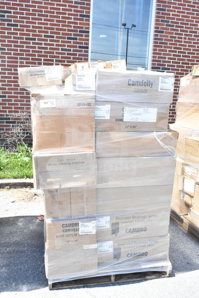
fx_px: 261
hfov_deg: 41.7
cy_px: 149
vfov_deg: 59.5
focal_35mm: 32
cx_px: 100
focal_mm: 21
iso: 1600
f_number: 11
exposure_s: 1/500
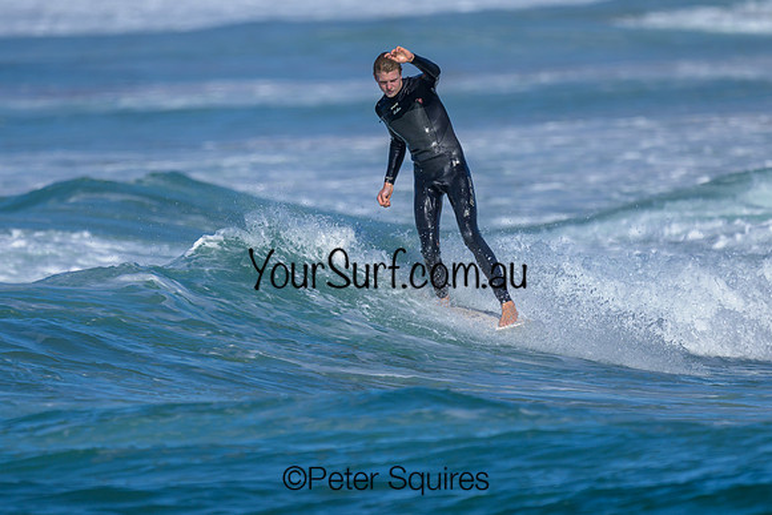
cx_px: 338
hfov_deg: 1.9
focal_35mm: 1101
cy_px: 240
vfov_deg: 1.3
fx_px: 23604
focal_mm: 800
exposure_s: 1/2000
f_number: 6.3
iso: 180
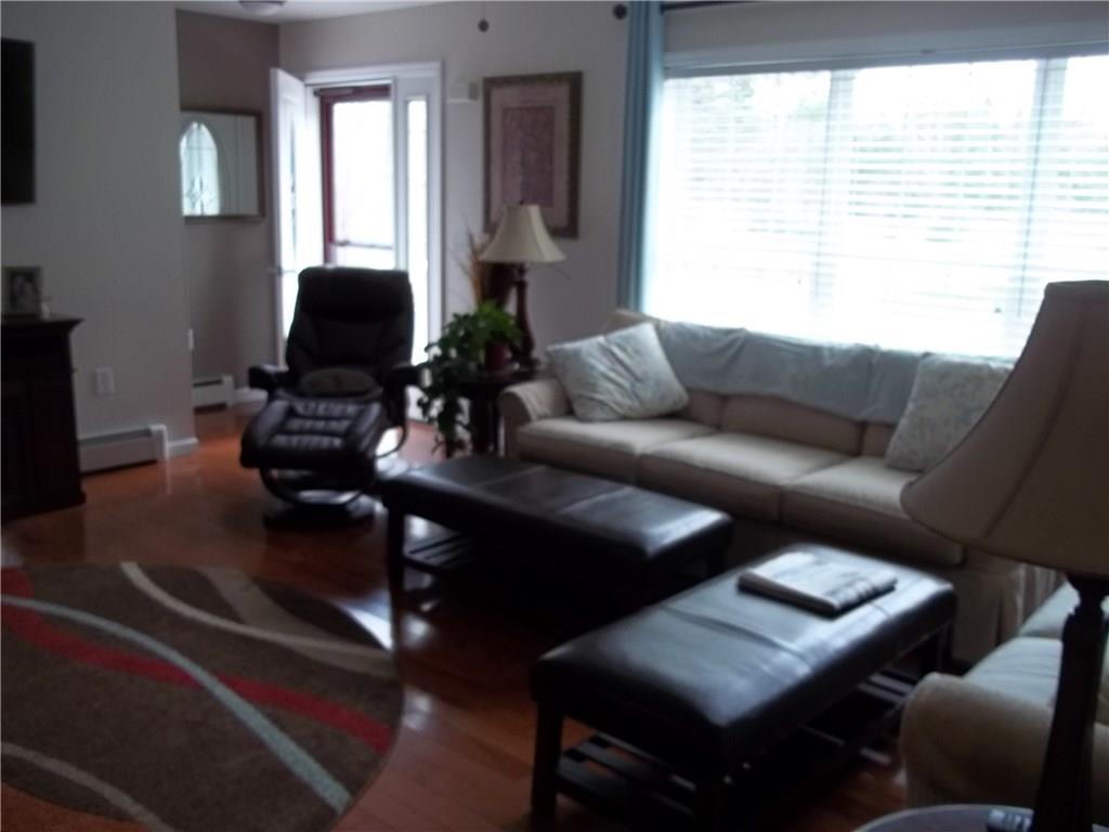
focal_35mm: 32
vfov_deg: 44.2
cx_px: 554
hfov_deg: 56.8
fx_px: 1025
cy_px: 416
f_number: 2.9
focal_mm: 5.7
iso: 64
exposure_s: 1/40
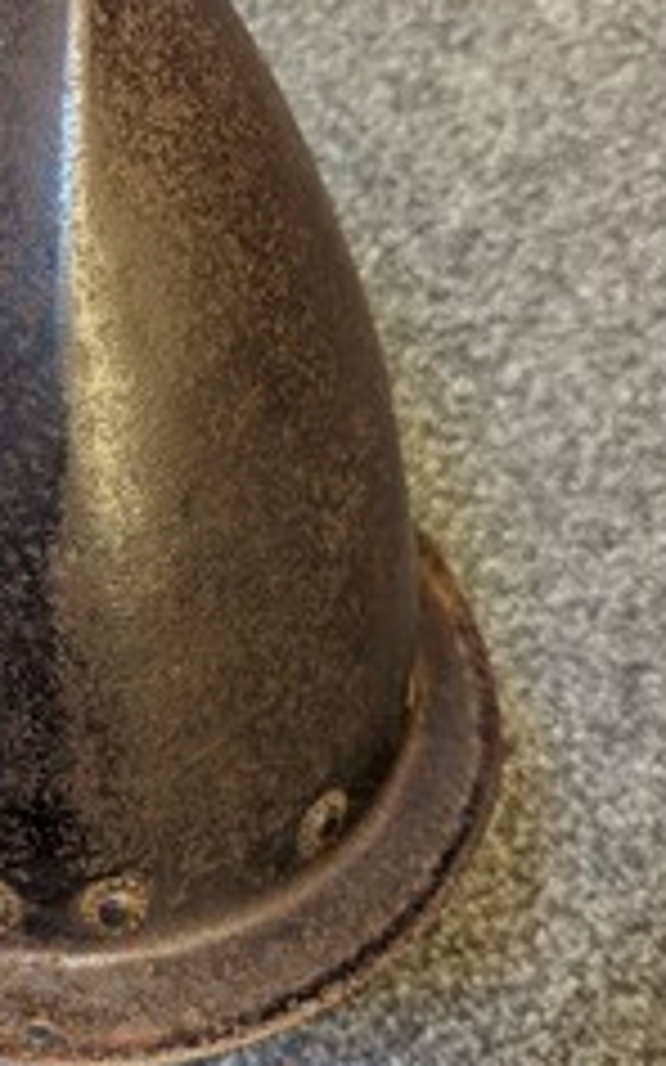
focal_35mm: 43
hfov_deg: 28.4
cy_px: 414
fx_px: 1250
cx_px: 38
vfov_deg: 45.9
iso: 529
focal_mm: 6.81
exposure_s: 1/25
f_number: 1.85
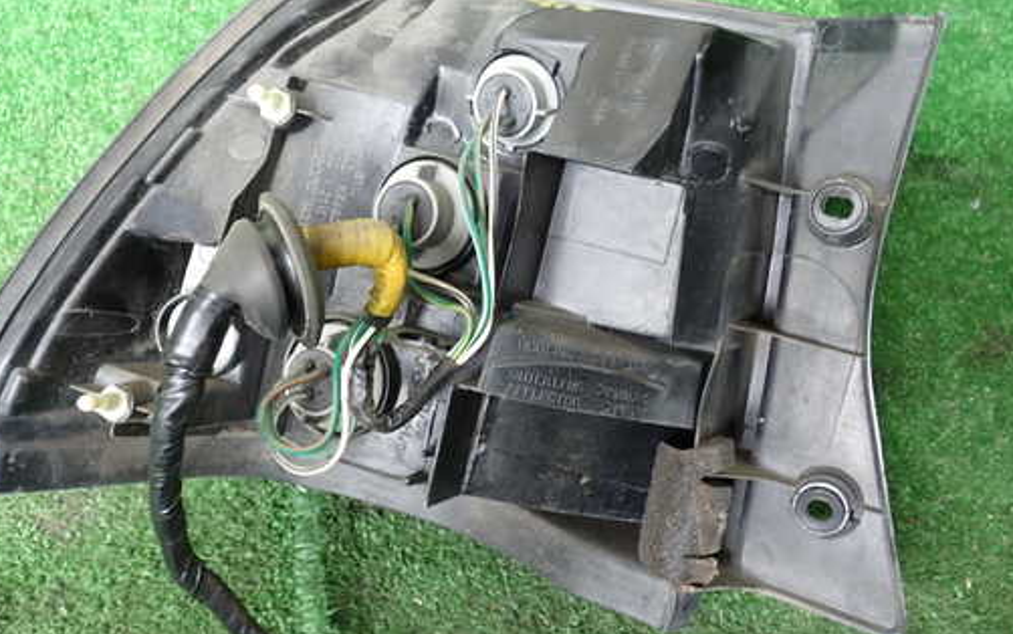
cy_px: 321
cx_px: 478
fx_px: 1049
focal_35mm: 38
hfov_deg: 51.5
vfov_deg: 33.6
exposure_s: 1/40
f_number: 2.3
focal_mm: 5.4
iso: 200
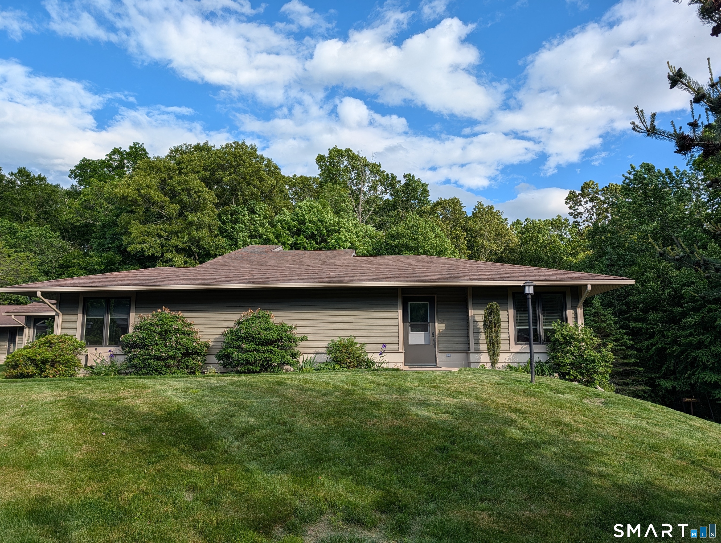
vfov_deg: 56.9
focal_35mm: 24
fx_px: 501
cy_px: 272
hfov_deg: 71.5
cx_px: 360
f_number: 1.68
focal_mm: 6.9
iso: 20
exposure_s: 1/766
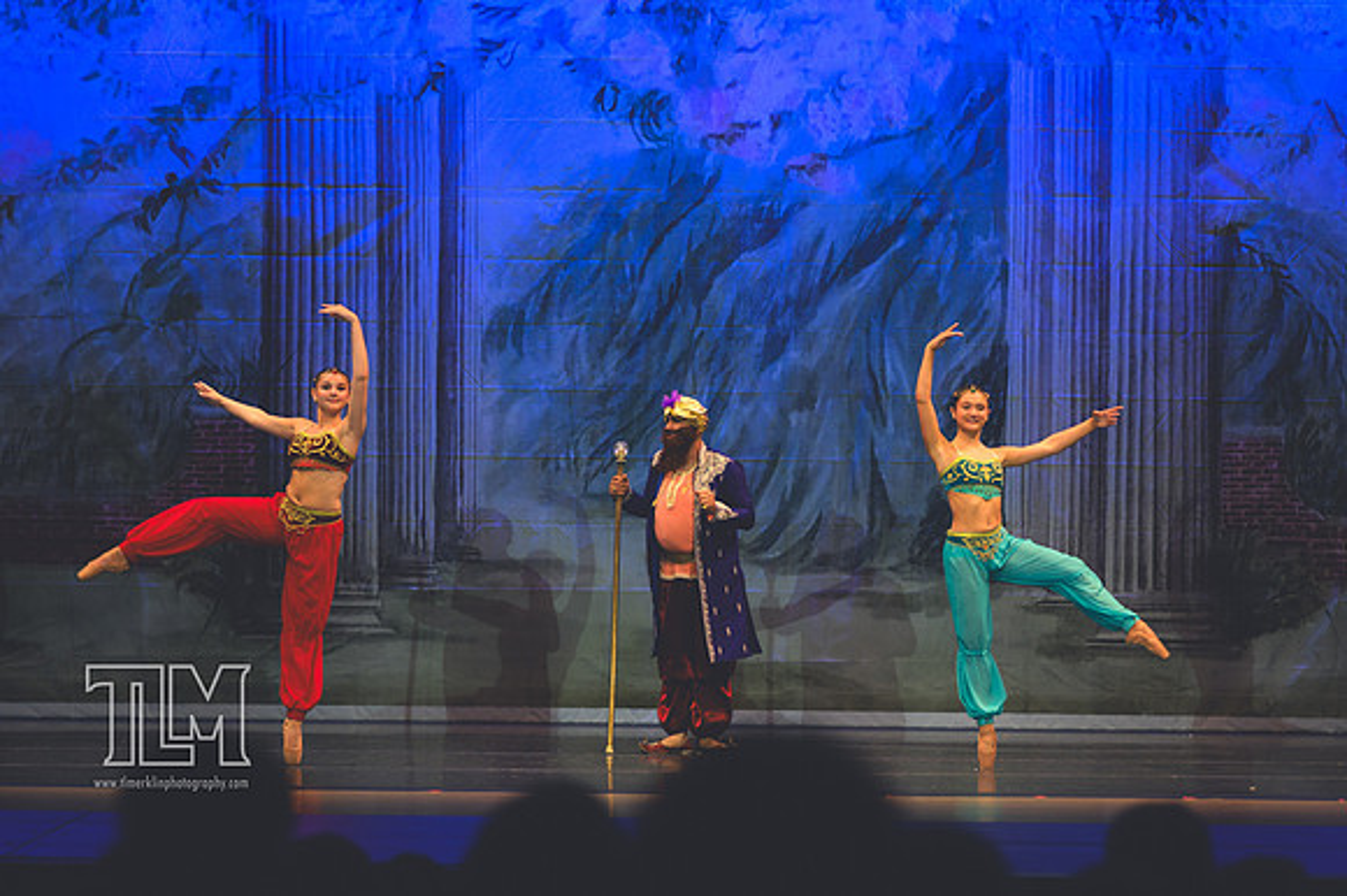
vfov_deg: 8.3
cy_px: 448
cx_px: 674
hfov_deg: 12.5
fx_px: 6170
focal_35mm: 165
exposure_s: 1/500
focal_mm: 110
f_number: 2.8
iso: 900
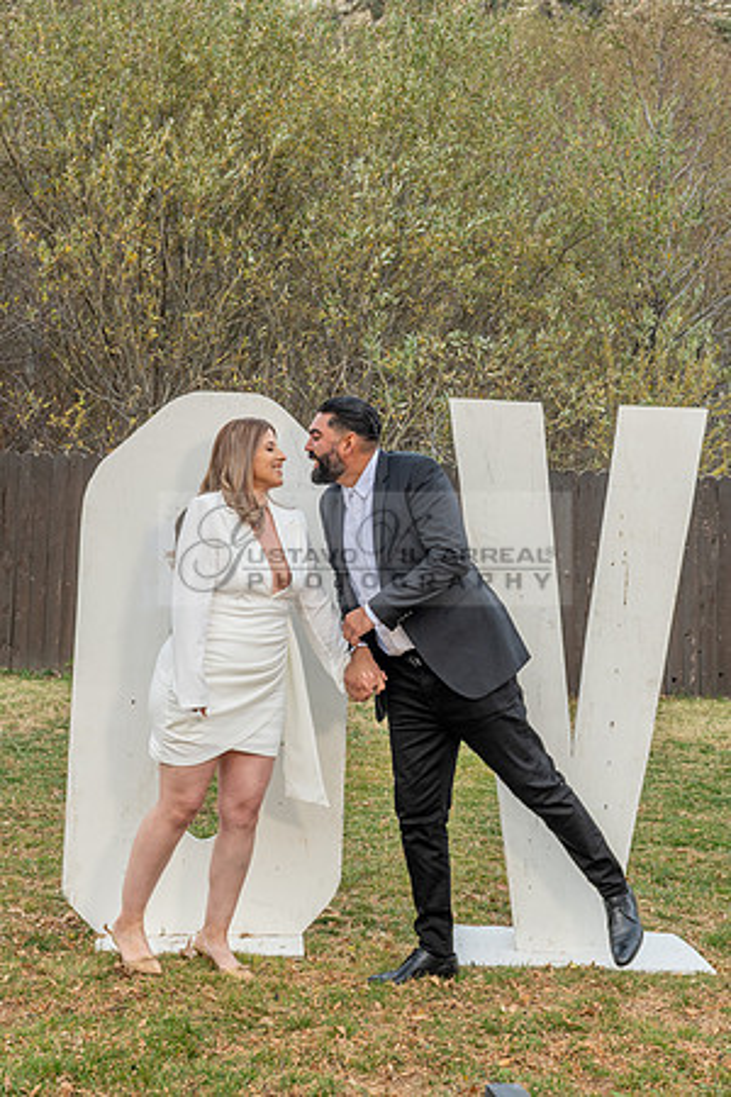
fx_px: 1786
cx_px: 449
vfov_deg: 33.7
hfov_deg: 23.1
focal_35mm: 59
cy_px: 334
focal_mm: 28
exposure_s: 1/125
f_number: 5.6
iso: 200
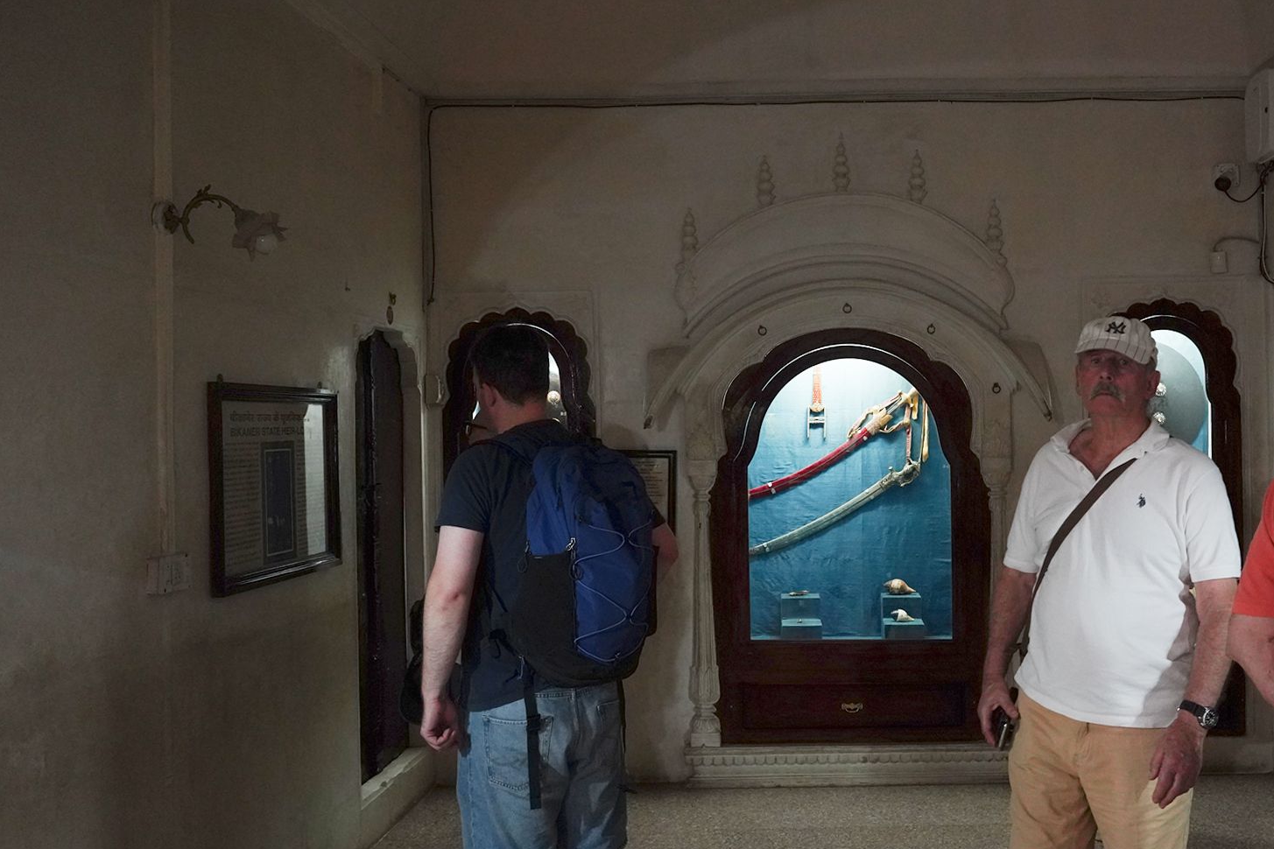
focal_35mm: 33
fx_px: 1168
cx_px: 804
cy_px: 413
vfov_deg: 40.0
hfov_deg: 56.5
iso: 3200
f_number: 5
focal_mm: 24
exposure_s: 1/80
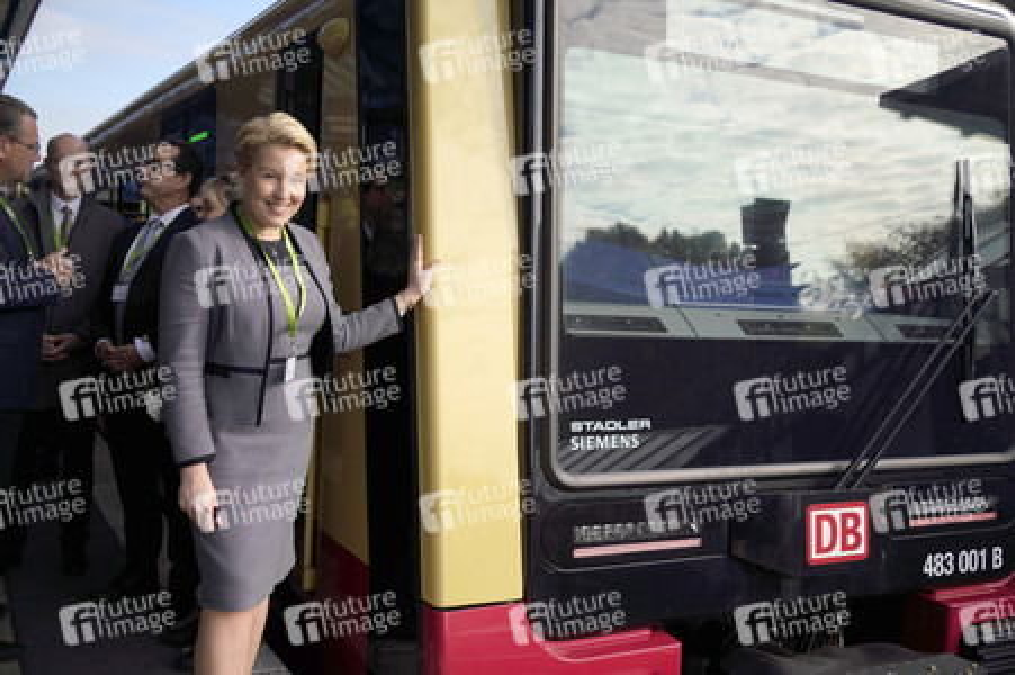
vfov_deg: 35.9
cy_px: 338
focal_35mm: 37
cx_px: 508
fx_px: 1042
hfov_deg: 51.9
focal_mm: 37
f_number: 3.2
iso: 100
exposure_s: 1/1000
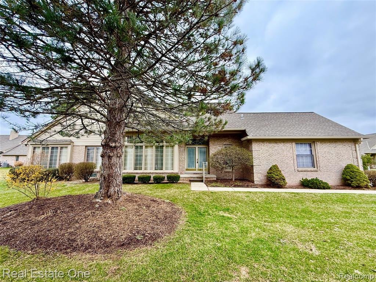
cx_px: 188
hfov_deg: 102.1
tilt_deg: +7.5
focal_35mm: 14
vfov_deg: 85.7
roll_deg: +0.0
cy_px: 141
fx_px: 152
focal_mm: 2.22
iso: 64
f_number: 2.2
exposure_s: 1/291
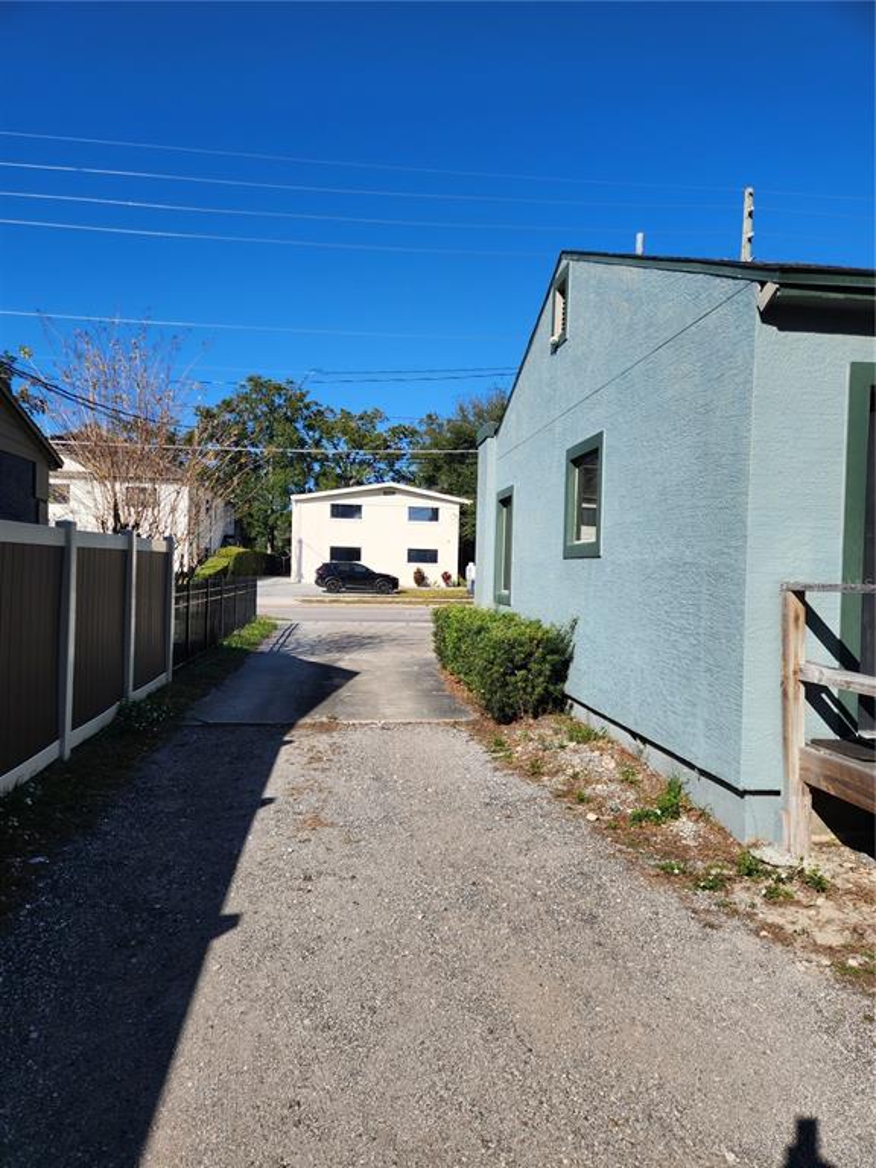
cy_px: 584
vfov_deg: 73.9
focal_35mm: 23
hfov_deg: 58.9
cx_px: 438
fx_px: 776
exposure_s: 1/1967
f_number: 1.8
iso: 20
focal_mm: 5.4
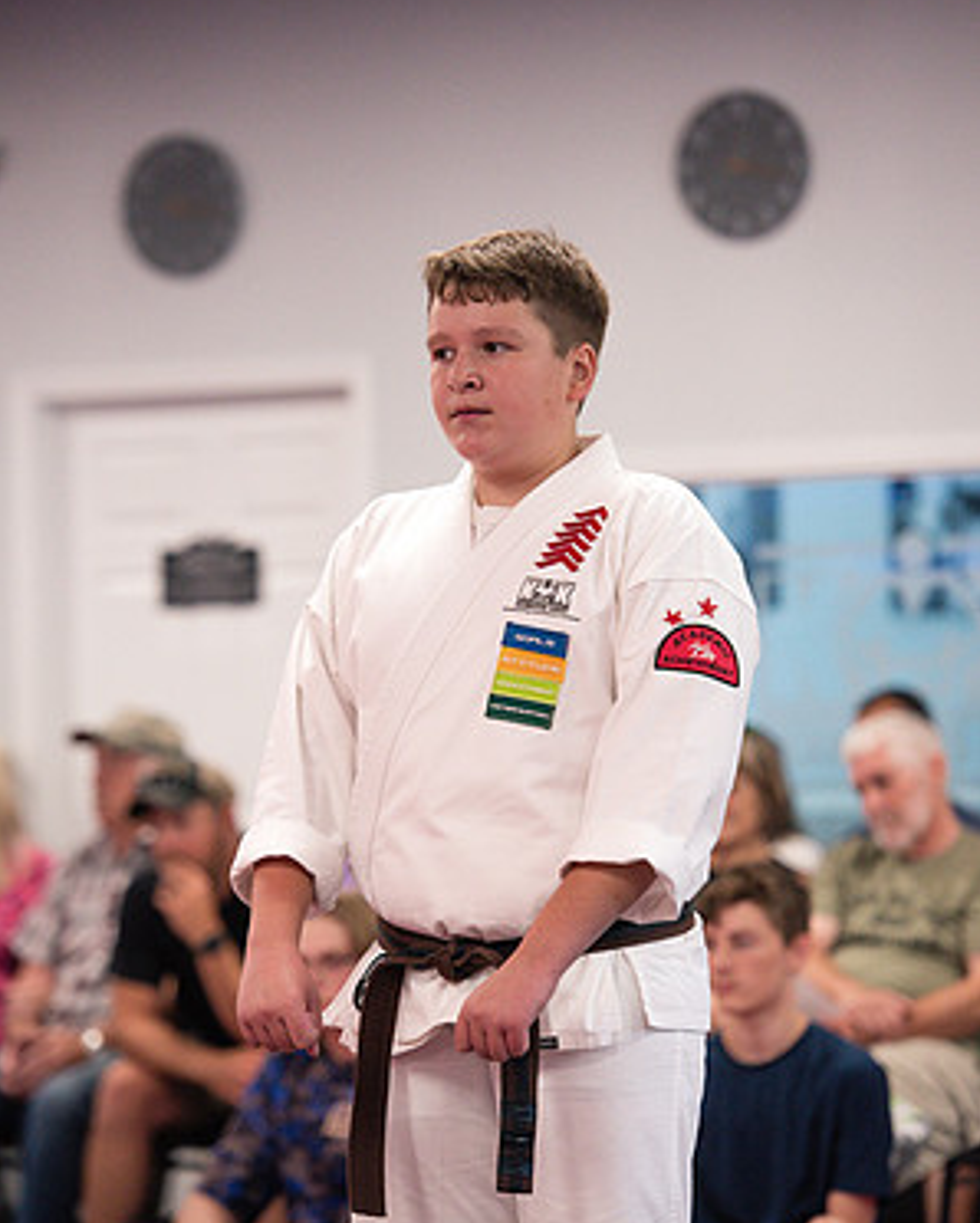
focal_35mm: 176
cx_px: 490
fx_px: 6376
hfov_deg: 8.8
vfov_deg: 11.0
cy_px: 635
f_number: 3.5
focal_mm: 155
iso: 1600
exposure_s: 1/400
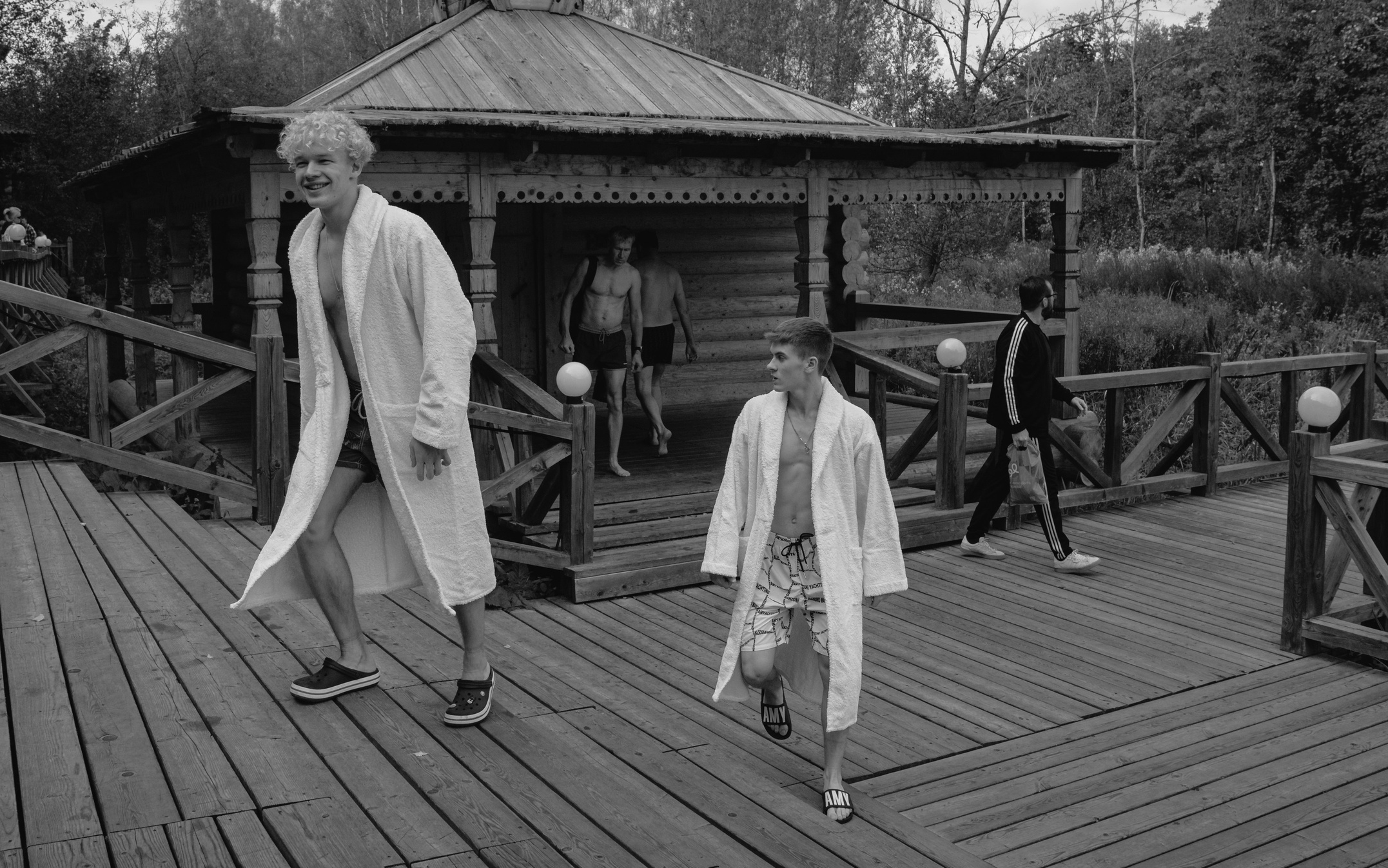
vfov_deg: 37.2
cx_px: 604
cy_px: 359
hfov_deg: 56.5
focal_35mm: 34
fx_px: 1286
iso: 400
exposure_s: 1/1600
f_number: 5
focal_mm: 18
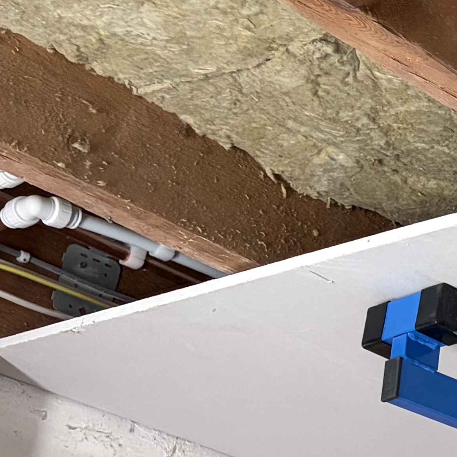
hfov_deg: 13.1
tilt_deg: +19.7
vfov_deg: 15.1
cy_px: 460
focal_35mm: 113
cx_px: 956
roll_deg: -4.0
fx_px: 1688
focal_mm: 5.96
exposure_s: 1/60
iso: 200
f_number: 1.6
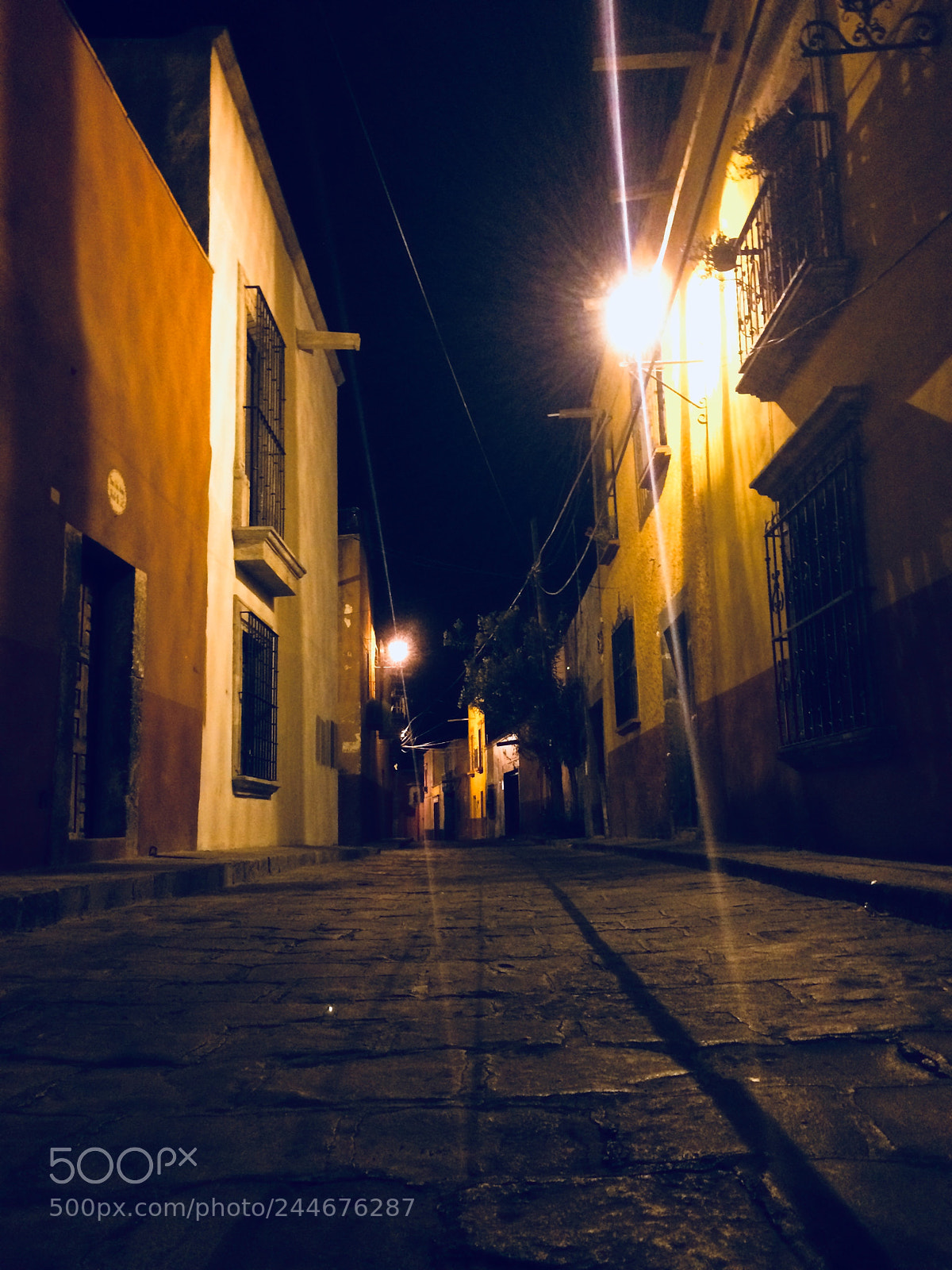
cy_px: 635
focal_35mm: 29
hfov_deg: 48.2
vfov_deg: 61.7
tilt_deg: +8.1
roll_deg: +0.1
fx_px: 1063
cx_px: 476
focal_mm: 4.15
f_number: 2.2
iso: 320
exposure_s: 1/15
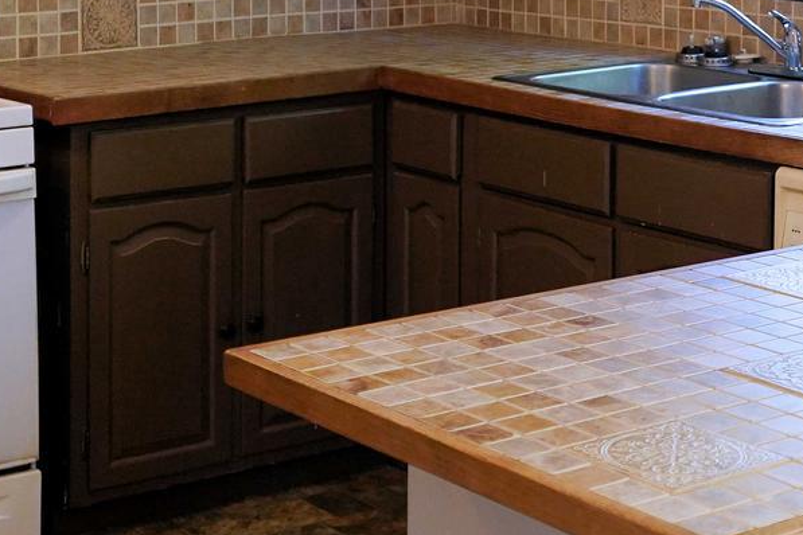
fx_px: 2141
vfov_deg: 13.8
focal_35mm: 96
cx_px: 479
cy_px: -115
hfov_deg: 21.2
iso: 2500
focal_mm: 28
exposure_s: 1/160
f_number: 2.8
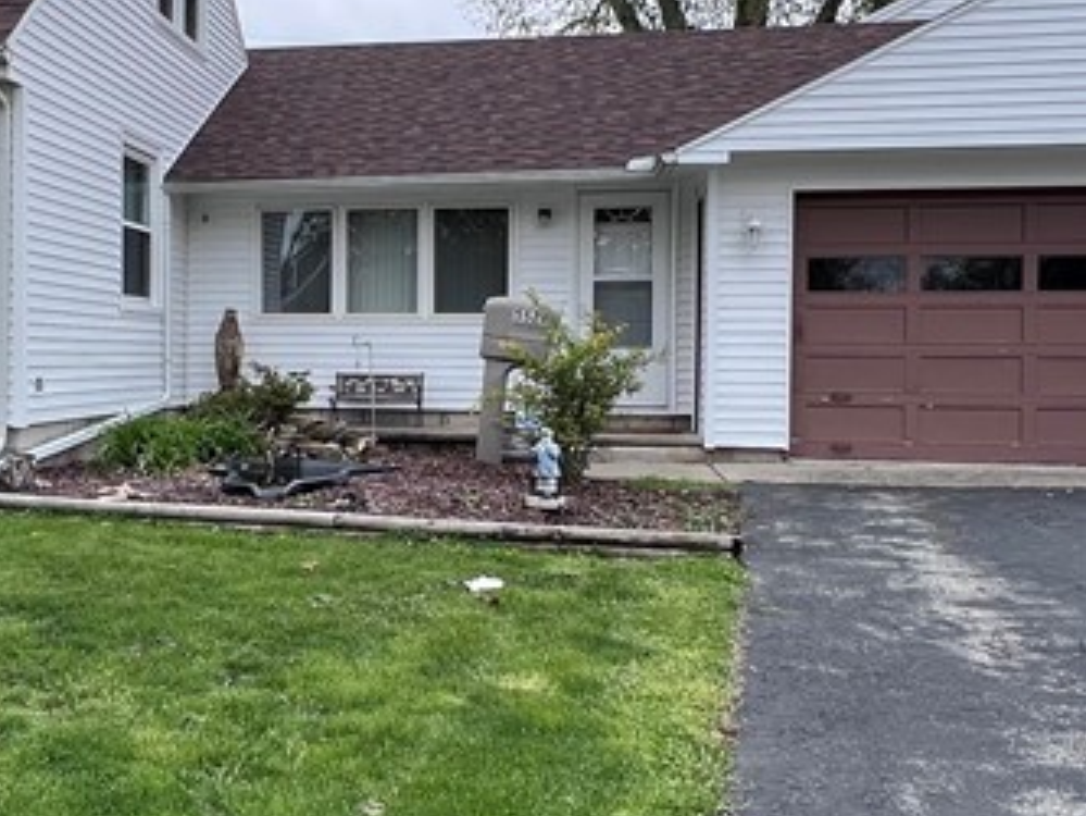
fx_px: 1255
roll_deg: -0.7
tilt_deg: -1.5
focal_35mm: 40
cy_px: 385
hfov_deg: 45.4
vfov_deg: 36.0
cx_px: 290
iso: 32
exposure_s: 1/641
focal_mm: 1.57
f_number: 1.8
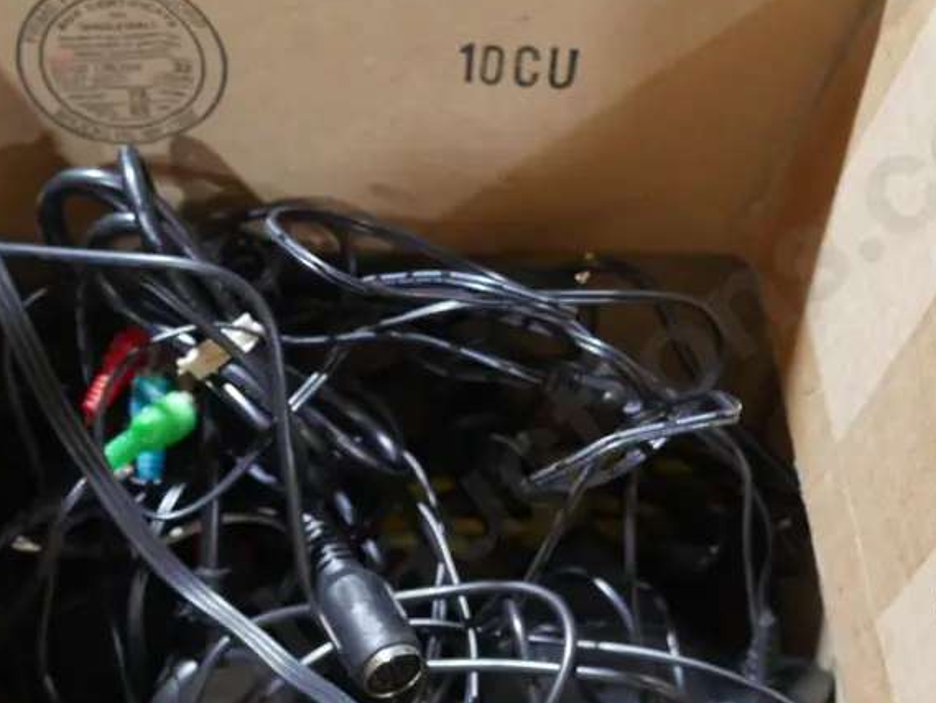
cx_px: 482
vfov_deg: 20.3
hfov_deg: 27.0
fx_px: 1947
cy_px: 509
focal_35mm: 72
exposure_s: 1/60
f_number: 4.4
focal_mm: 20
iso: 2000
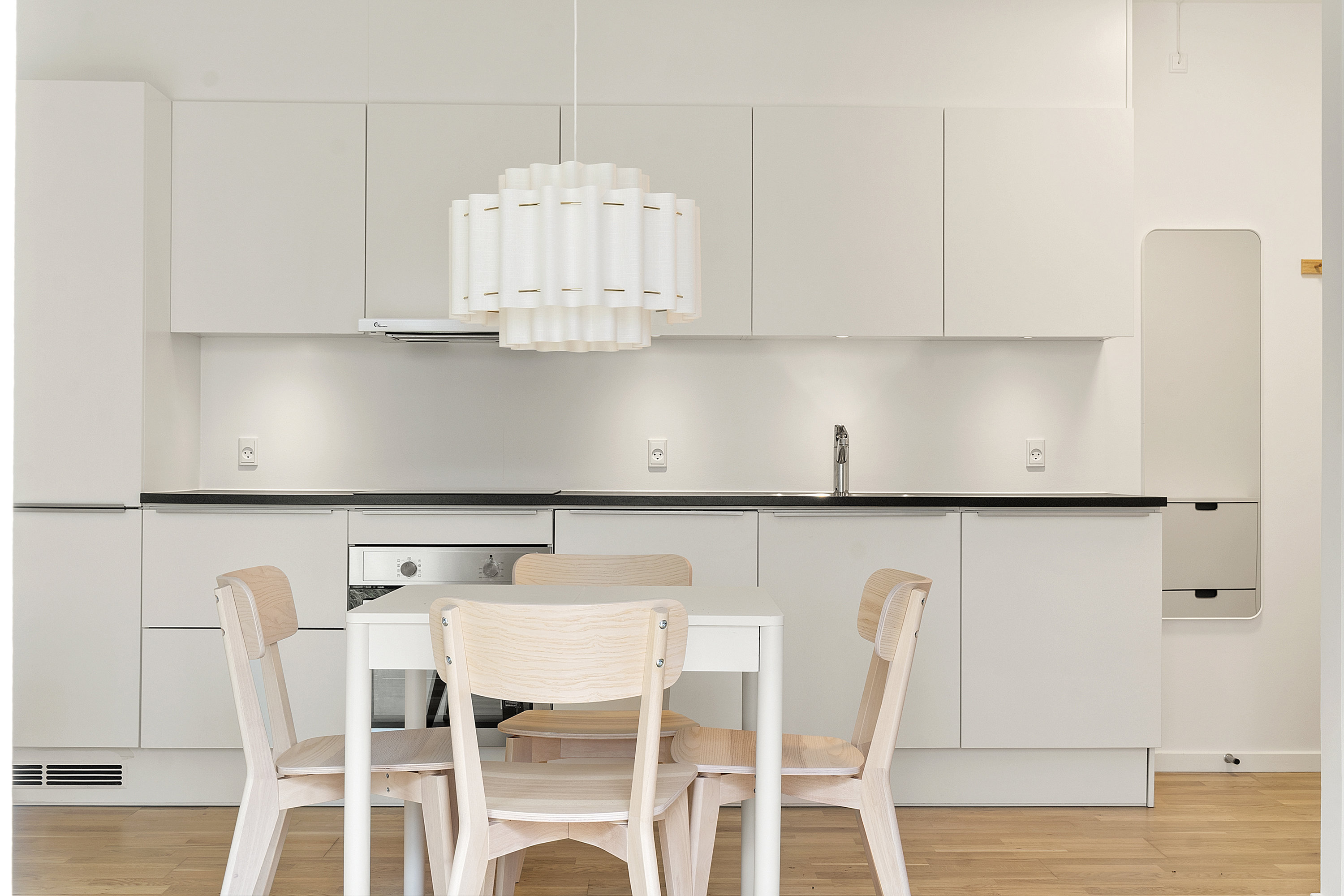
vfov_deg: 33.0
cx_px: 672
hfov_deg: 47.9
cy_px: 448
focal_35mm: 40
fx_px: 1512
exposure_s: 1
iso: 200
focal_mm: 27
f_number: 11
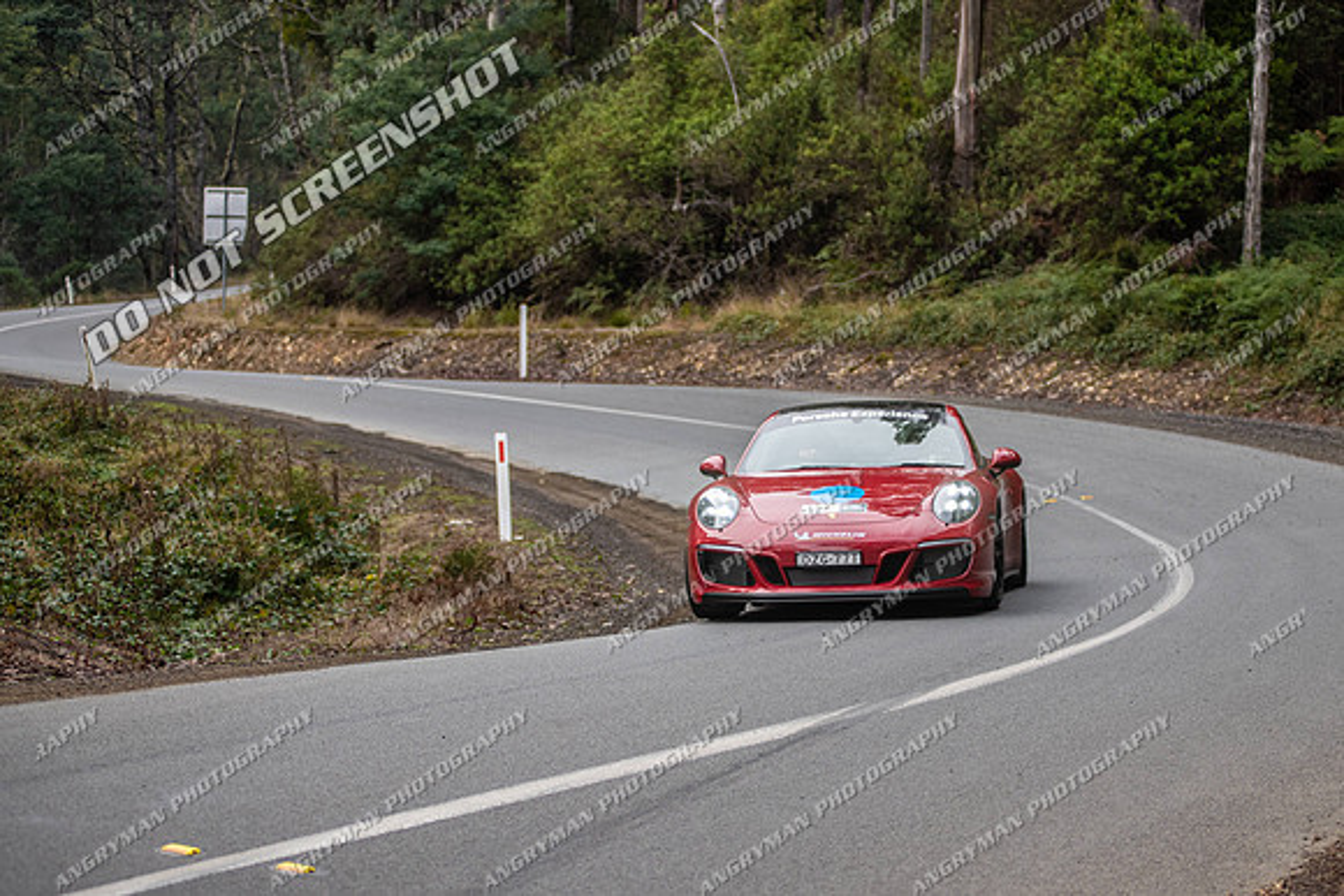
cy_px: 488
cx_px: 775
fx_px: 3445
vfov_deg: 14.8
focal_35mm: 92
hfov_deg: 22.1
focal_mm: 80
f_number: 2.8
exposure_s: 1/640
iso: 720
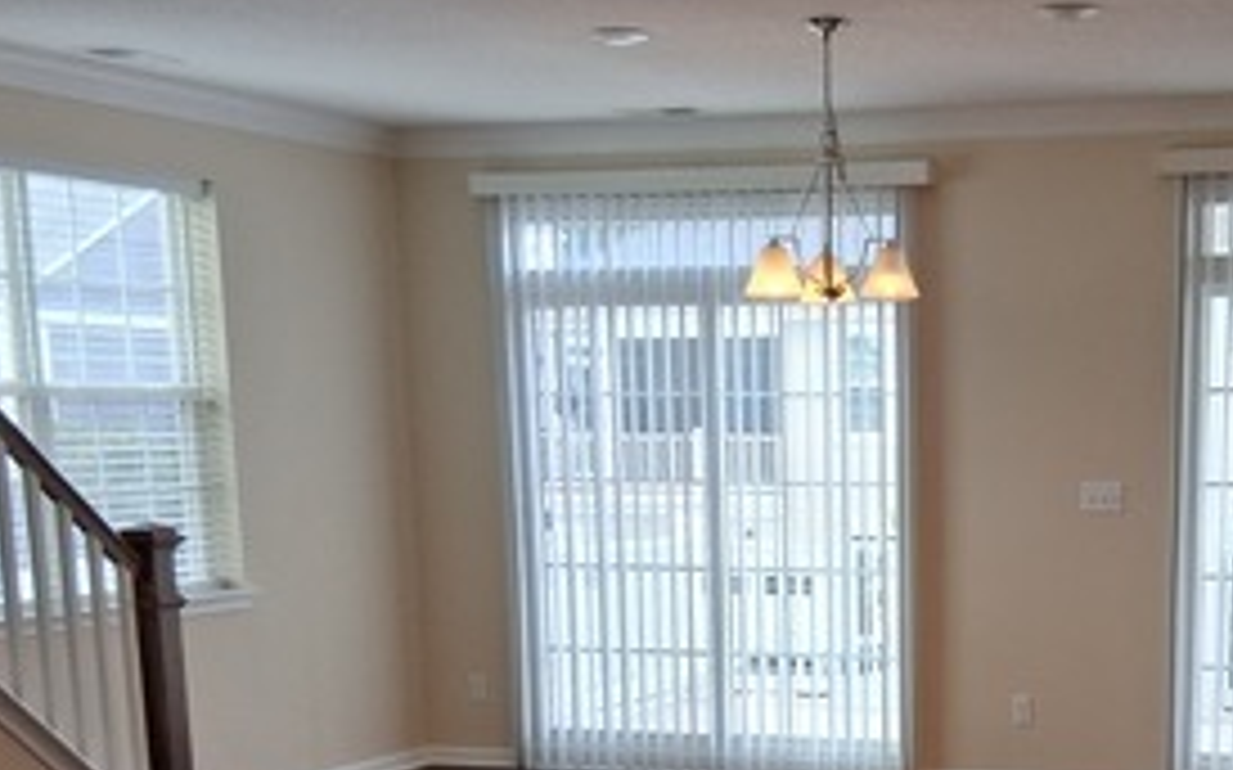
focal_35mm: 67
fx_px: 2250
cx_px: 961
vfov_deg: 18.4
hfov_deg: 30.0
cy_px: 923
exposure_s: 1/100
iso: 64
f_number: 1.8
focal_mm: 3.98
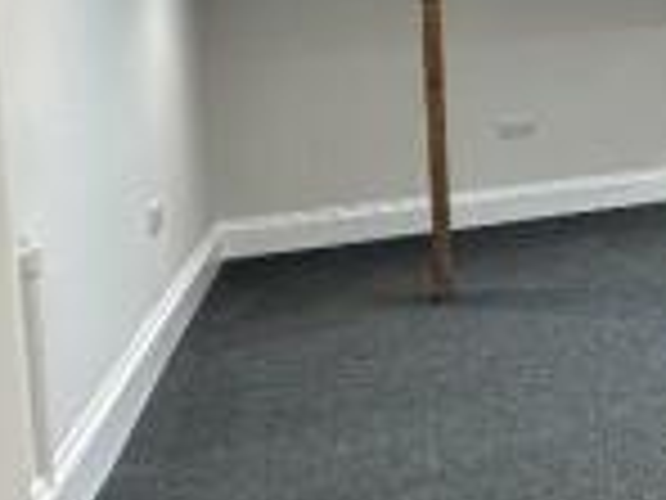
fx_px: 1058
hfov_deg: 23.6
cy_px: 7
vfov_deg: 25.3
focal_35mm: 55
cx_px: 1109
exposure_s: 1/100
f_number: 2.2
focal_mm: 2.22
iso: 160
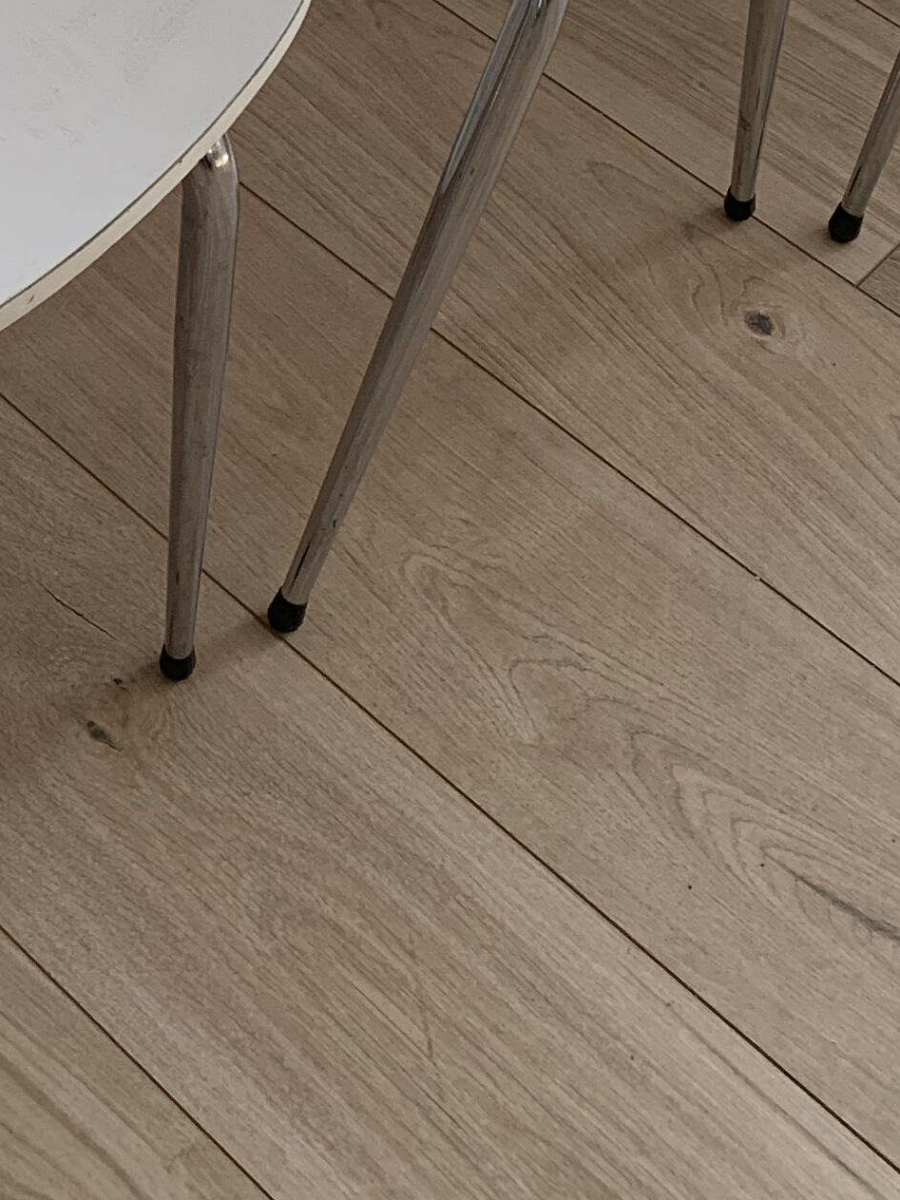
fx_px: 2878
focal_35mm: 83
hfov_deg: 17.3
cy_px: -416
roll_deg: -4.5
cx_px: -29
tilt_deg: -34.8
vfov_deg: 21.1
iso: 40
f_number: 1.8
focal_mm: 4.25
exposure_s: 1/122
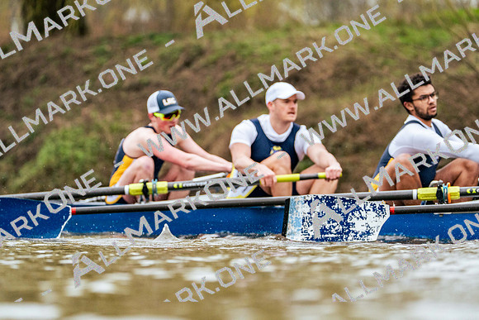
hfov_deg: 6.7
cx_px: 240
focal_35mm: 309
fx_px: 4112
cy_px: 160
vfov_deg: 4.5
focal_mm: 309
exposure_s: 1/2000
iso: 4000
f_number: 6.3
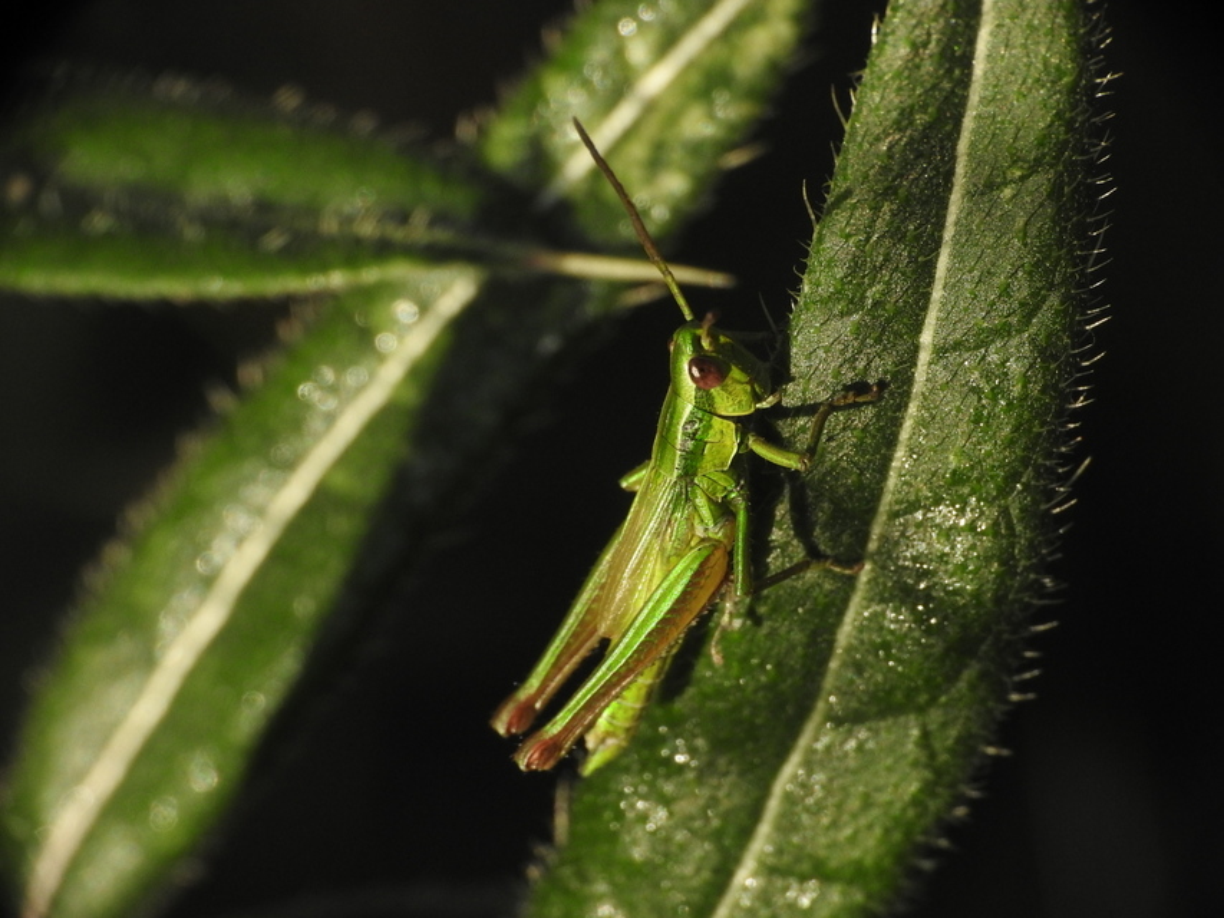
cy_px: 459
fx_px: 3713
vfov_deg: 14.1
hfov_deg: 18.7
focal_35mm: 105
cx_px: 612
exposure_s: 1/800
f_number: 4.8
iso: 400
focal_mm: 18.8
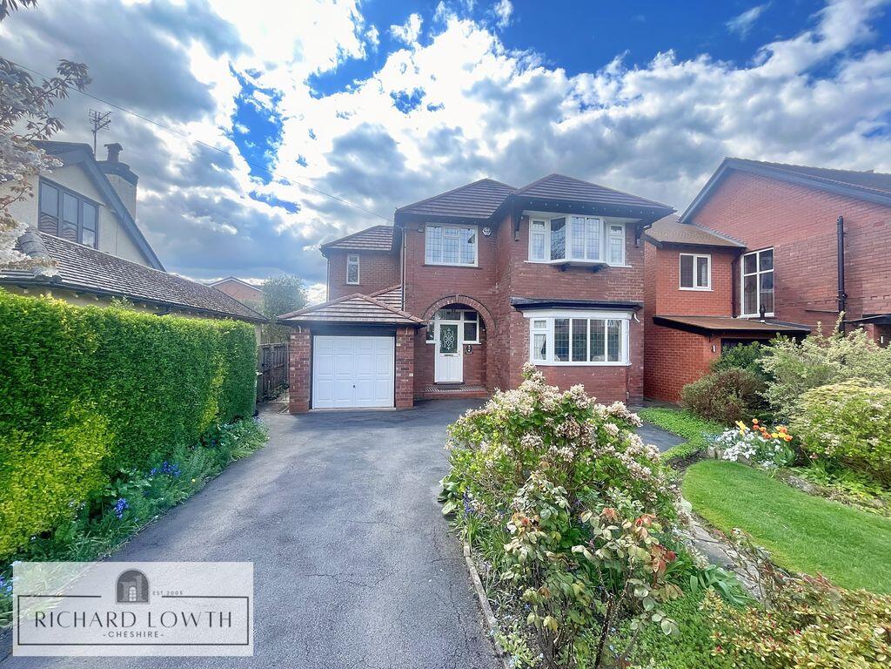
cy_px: 334
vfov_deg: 85.7
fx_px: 360
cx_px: 446
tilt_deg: +1.0
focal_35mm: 14
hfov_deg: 102.1
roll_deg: -0.3
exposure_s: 1/292
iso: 32
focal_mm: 1.54
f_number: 2.4
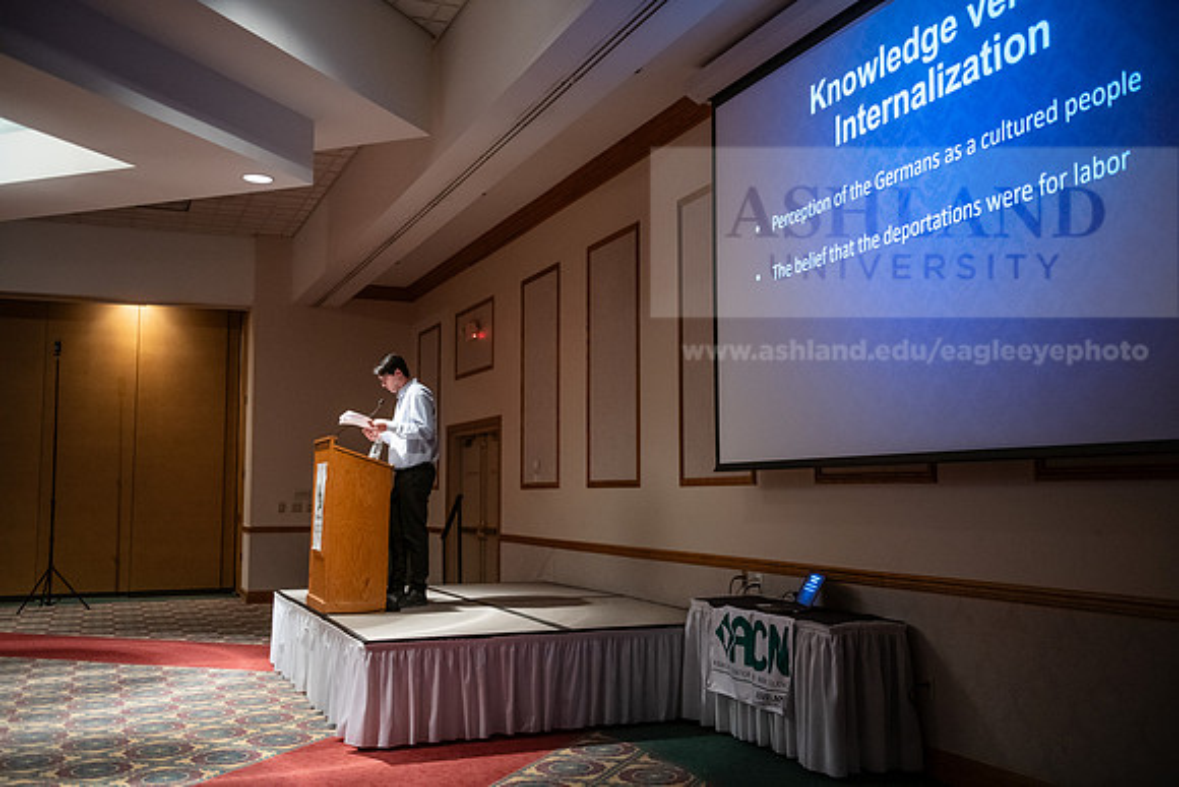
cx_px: 590
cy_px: 394
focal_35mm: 35
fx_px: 1146
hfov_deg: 54.4
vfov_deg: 37.9
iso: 3200
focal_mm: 35
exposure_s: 1/160
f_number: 2.8
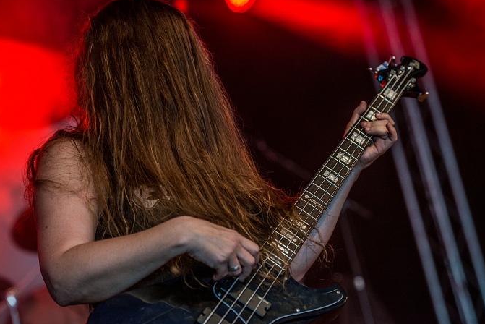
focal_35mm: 118
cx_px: 251
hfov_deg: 17.3
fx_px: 1590
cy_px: 152
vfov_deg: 11.6
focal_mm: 110
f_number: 3.5
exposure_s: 1/125
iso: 640
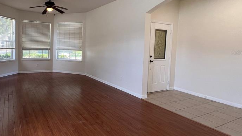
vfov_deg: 53.1
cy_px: 53
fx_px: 135
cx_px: 74
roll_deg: -1.5
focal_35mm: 21
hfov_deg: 80.0
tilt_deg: -3.2
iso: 80
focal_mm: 1.57
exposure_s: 1/120
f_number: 1.8
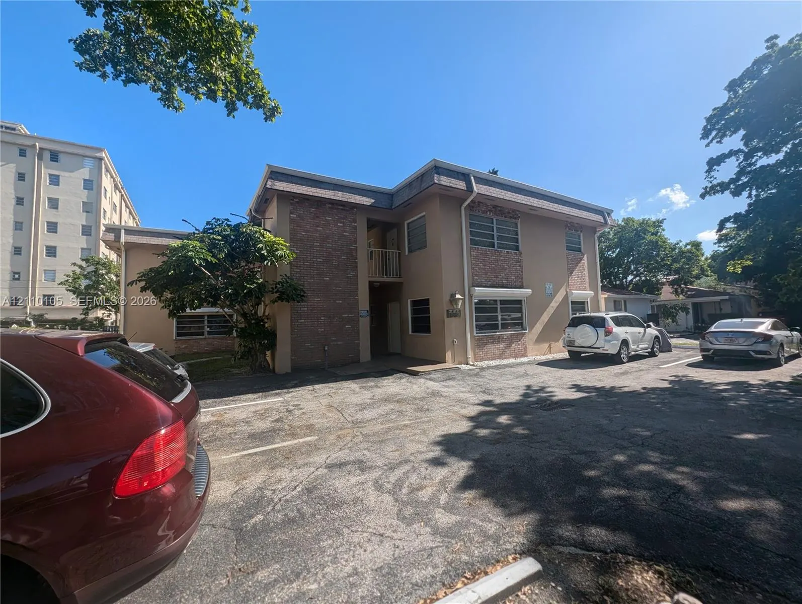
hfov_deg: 106.1
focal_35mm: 13
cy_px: 302
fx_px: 302
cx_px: 401
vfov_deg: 90.1
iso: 45
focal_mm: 1.95
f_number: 2.2
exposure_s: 1/1562
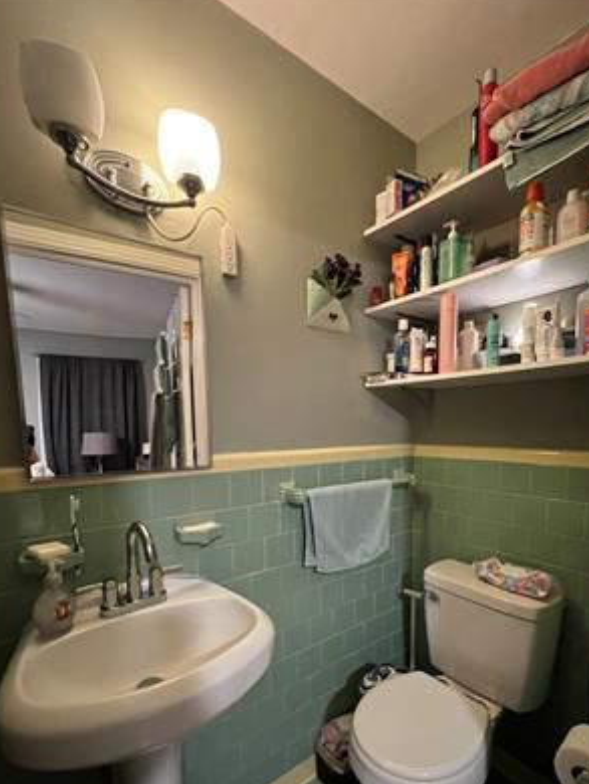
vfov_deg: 93.2
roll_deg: +0.4
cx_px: 336
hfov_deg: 77.7
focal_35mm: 16
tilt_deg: -6.3
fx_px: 363
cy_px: 470
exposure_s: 1/40
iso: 800
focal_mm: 1.57
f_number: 1.8
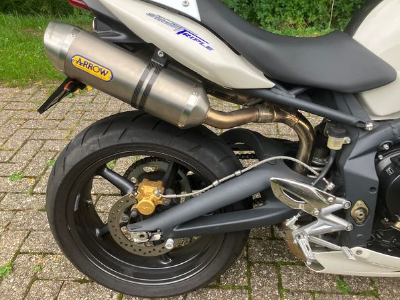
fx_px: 347
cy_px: 140
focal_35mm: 30
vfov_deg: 46.8
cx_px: 210
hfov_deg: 59.9
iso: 64
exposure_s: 1/121
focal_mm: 3.99
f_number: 1.8
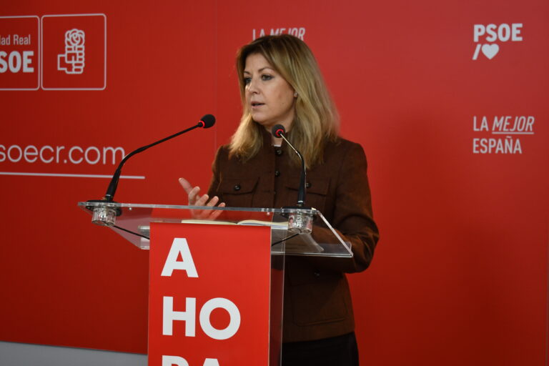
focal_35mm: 72
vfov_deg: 18.9
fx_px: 1098
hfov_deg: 28.1
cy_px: 183
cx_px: 274
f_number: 5.3
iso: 800
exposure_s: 1/200
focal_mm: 48
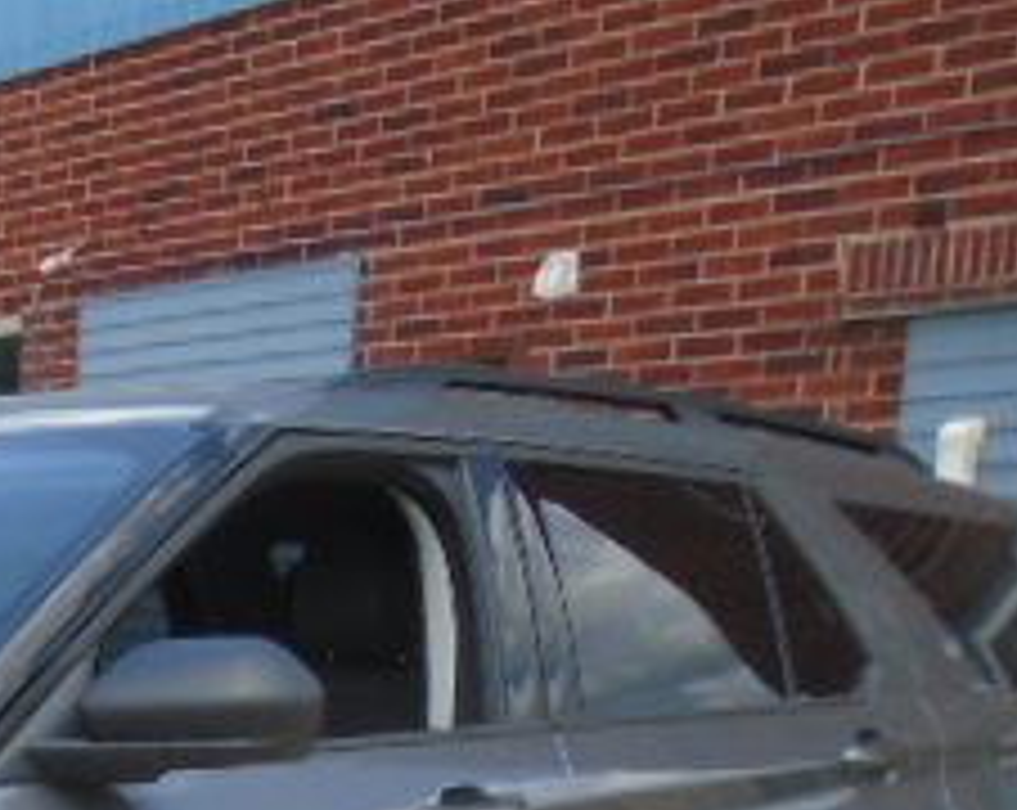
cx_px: -171
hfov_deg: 24.3
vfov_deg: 19.4
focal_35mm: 72
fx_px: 2163
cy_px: 1076
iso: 100
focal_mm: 4.6
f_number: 3.2
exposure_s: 1/500
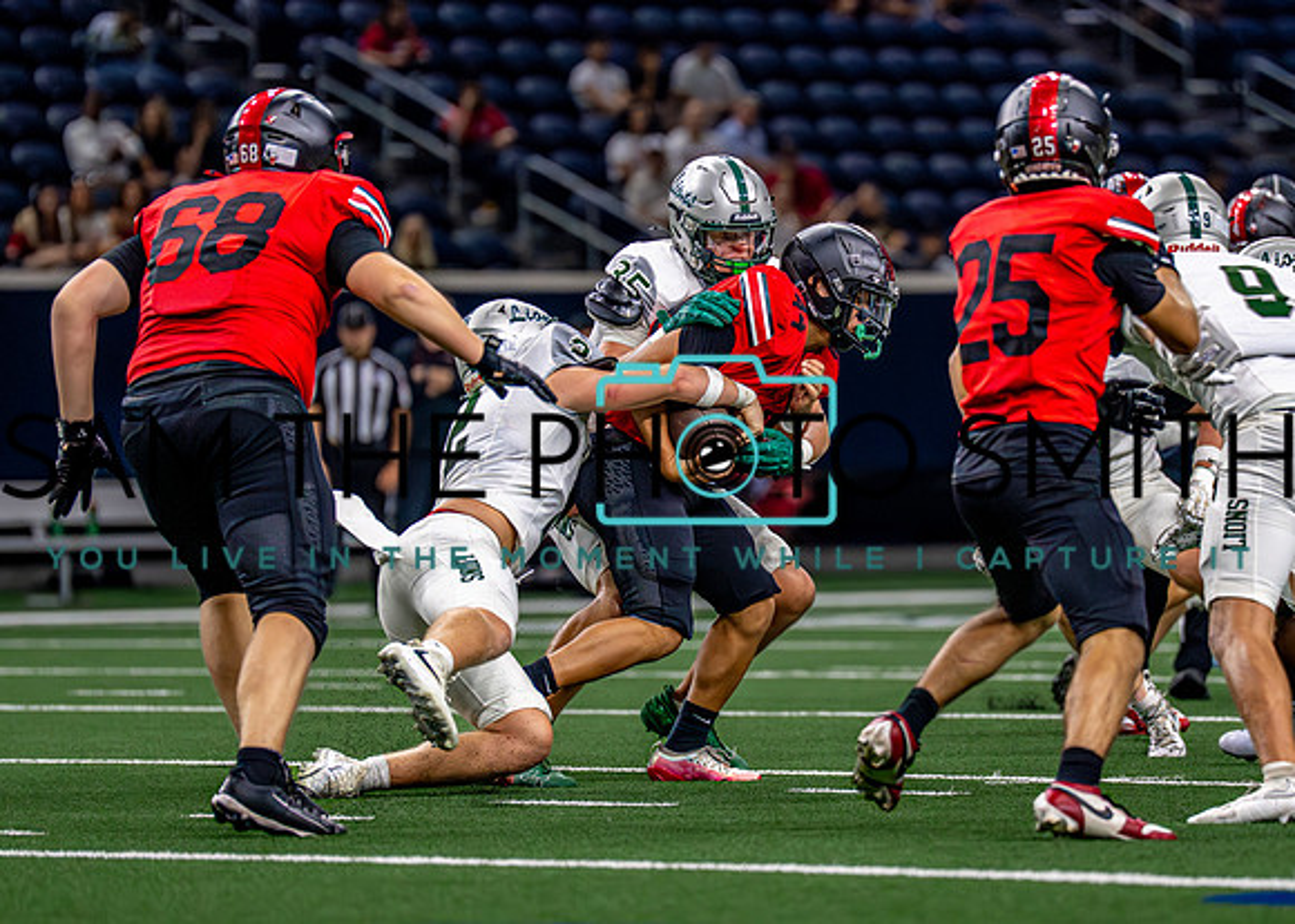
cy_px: 463
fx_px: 11531
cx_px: 756
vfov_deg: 4.6
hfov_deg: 6.4
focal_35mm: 314
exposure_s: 1/2000
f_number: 2.8
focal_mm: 200
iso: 4000
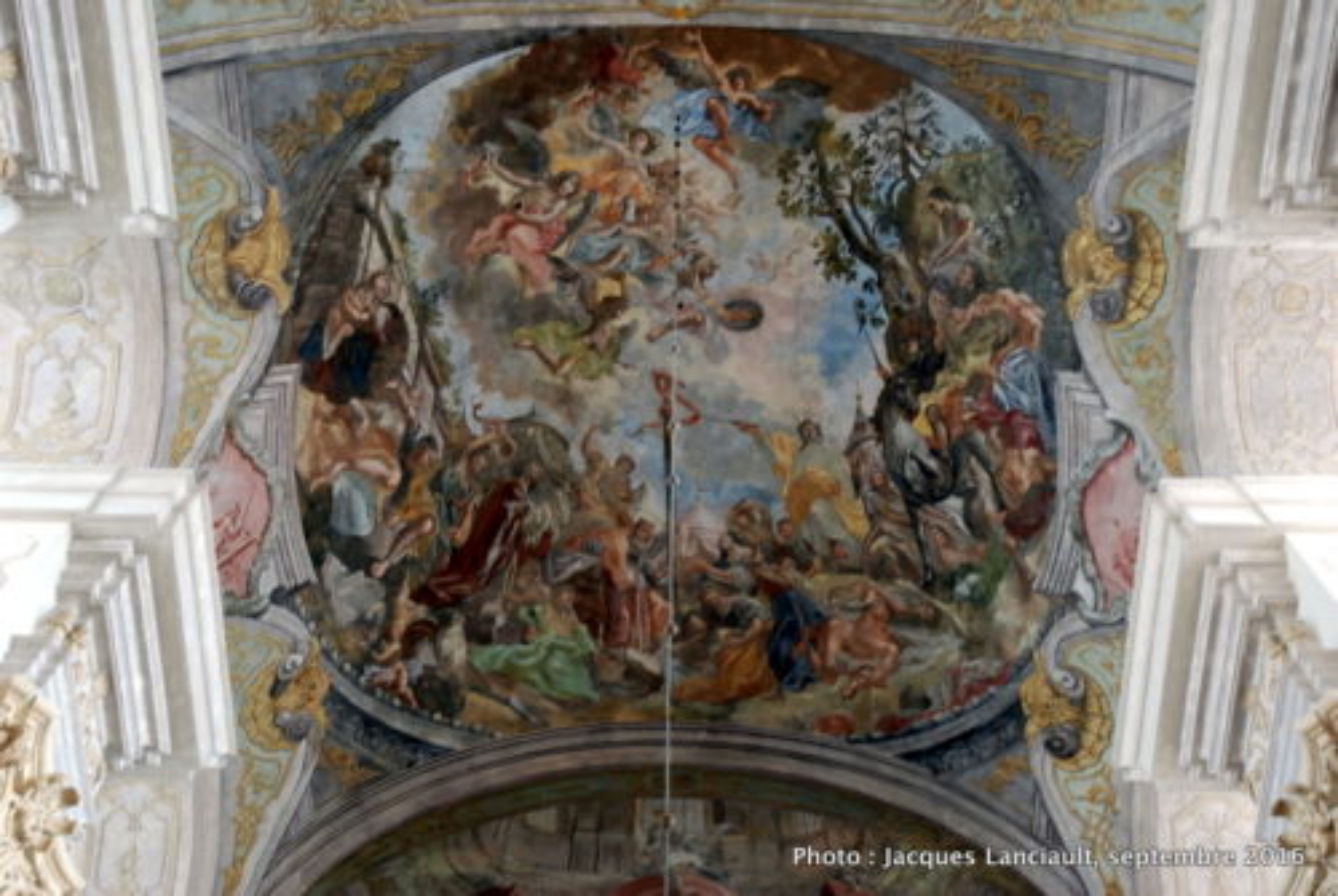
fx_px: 1619
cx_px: 669
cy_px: 448
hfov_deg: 44.9
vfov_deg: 30.9
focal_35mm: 44
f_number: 4
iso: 800
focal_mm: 29
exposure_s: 1/15
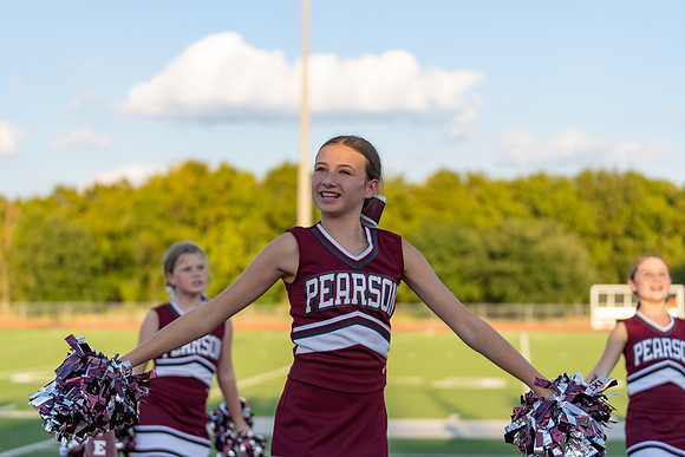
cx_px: 342
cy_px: 228
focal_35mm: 70
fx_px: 1332
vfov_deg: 19.5
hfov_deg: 28.8
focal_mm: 70
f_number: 2.8
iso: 200
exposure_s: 1/1250
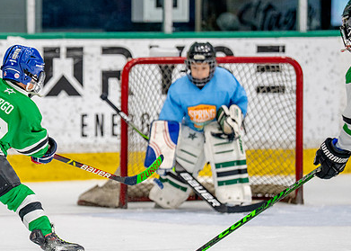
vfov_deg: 4.0
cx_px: -25
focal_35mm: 363
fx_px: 3617
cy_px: 116
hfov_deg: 5.5
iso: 1000
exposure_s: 1/1250
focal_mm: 170
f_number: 2.8
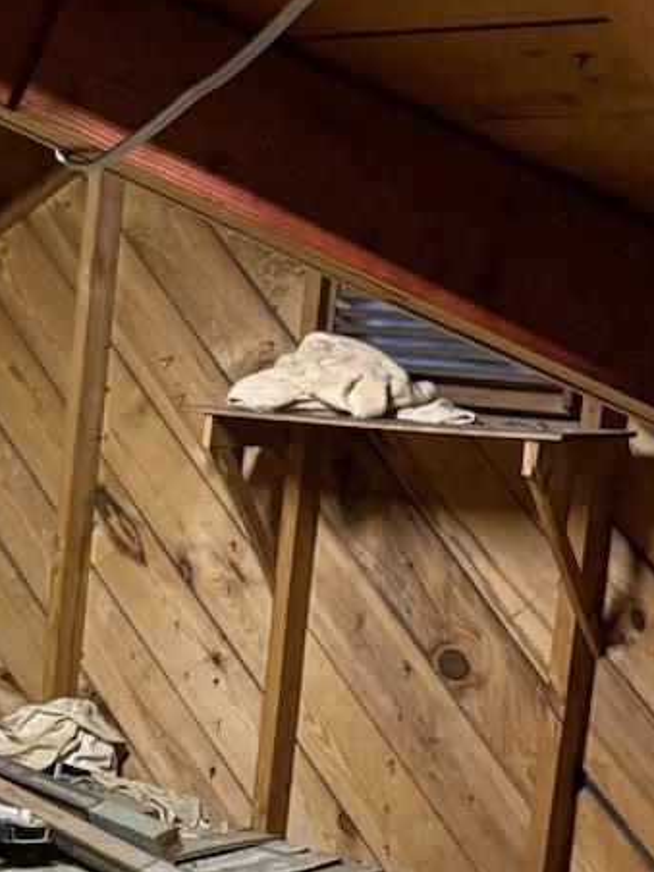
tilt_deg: -7.9
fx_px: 2318
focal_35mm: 92
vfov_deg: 21.1
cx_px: -467
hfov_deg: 14.4
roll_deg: -3.0
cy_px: 691
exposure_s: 1/40
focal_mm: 5.96
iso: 640
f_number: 1.6
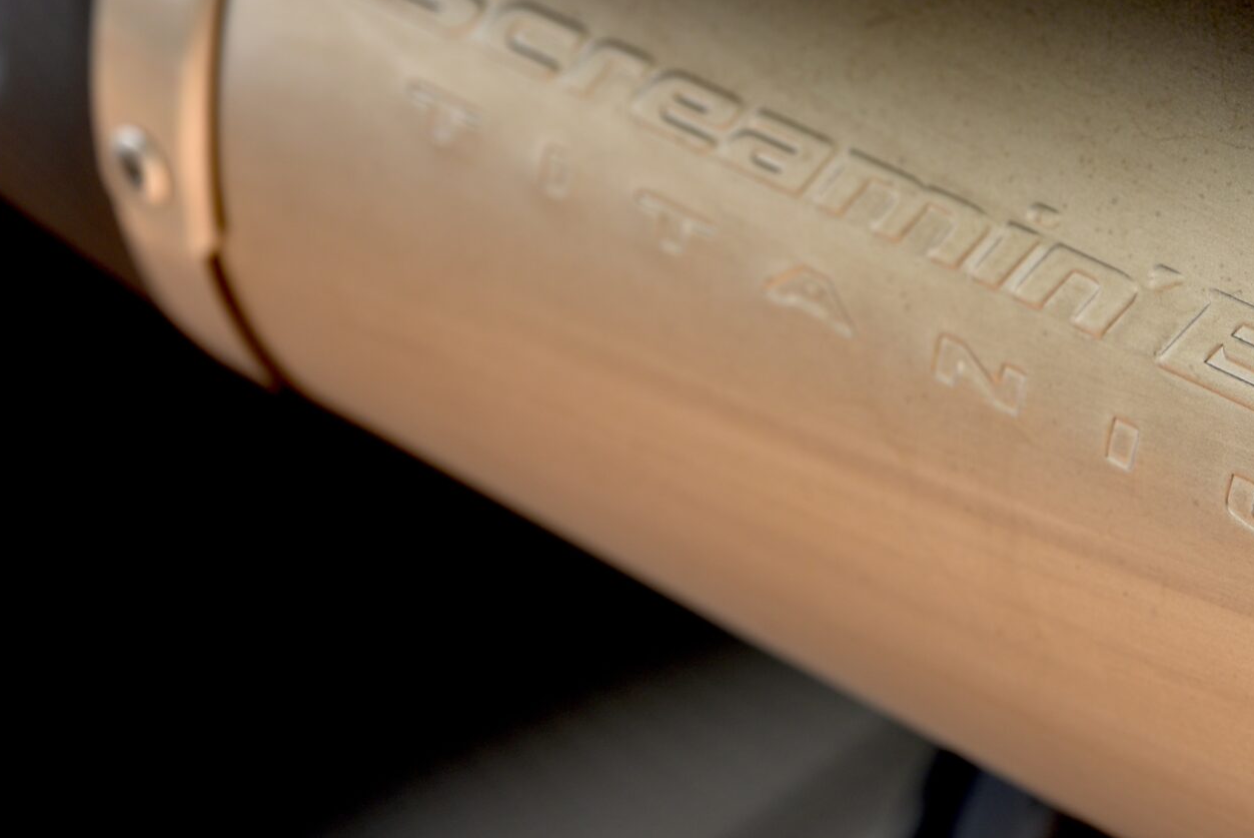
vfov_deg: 9.6
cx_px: 947
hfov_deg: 14.3
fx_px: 4984
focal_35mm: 143
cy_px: 228
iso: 100
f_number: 5.6
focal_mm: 70
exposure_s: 1/125
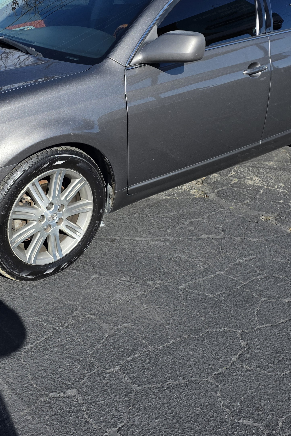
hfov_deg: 30.4
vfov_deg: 43.9
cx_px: 110
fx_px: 533
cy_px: 149
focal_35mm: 44
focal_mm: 6.3
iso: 80
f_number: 1.7
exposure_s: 1/5447
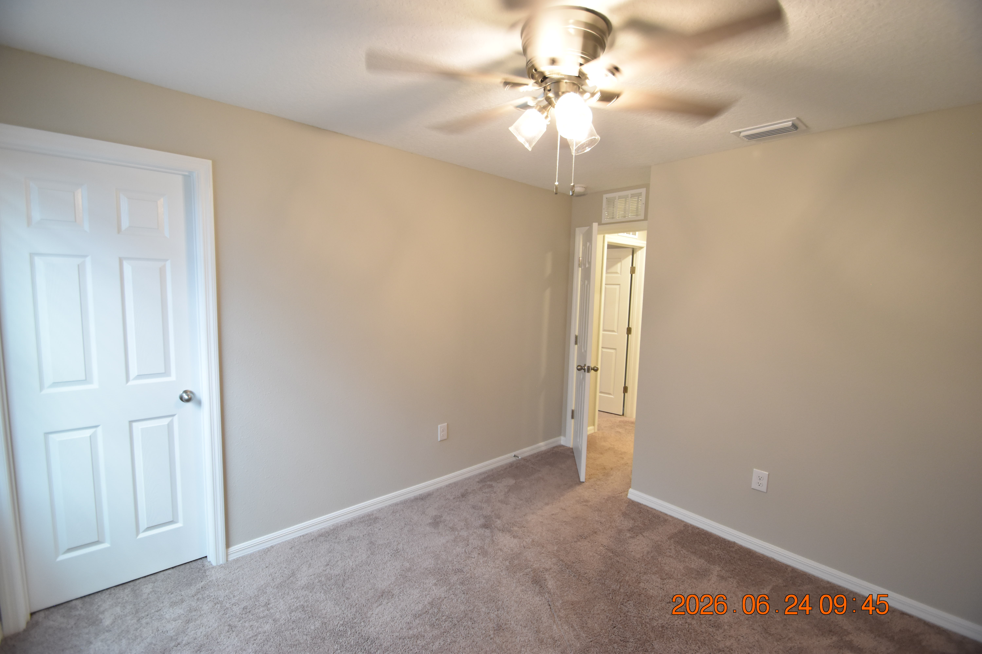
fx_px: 409
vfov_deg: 77.3
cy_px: 327
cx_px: 491
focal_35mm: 15
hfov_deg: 100.4
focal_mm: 10
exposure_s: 1/45
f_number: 3.5
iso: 800
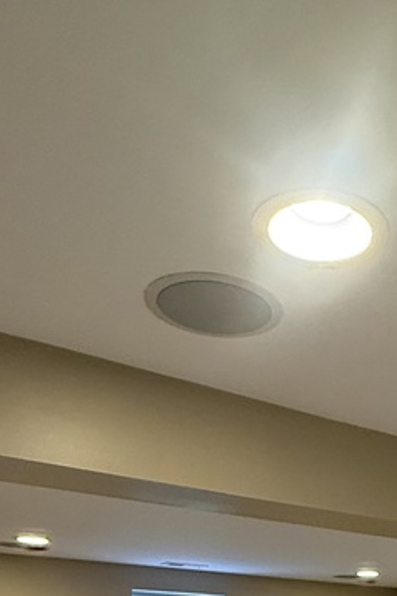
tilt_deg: +0.0
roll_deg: -1.2
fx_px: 728
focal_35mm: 44
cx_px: 359
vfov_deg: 36.9
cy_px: 668
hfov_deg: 29.3
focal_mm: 2.22
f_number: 2.2
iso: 500
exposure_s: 1/60
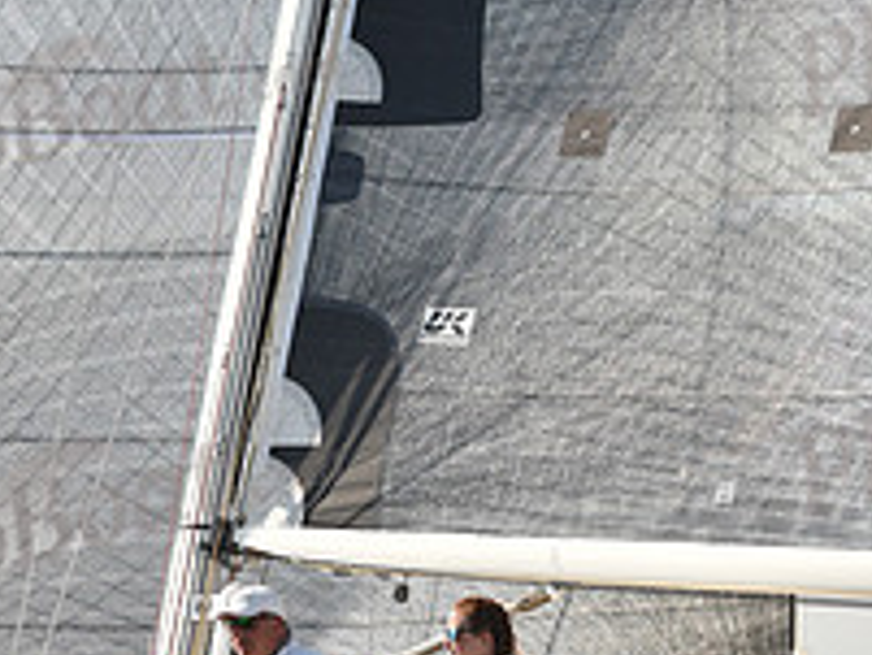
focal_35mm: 194
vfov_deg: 7.6
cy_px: 692
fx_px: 4890
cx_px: 573
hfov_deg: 10.2
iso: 250
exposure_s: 1/1250
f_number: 2.8
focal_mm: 70
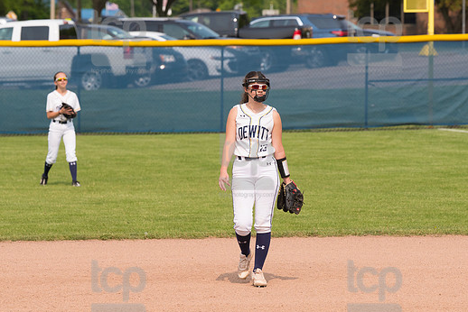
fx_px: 3928
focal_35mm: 302
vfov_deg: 4.6
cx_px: 247
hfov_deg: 6.8
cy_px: 166
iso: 320
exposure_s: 1/1600
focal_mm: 180
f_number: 5.6
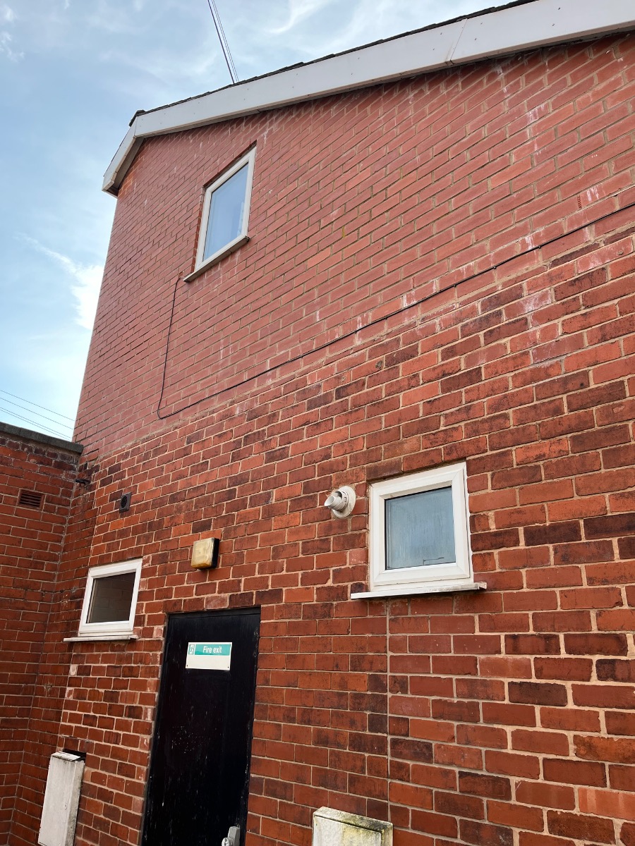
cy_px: 423
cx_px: 318
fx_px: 636
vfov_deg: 67.3
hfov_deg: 53.1
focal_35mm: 26
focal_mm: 5.1
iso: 50
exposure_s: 1/751
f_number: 1.6
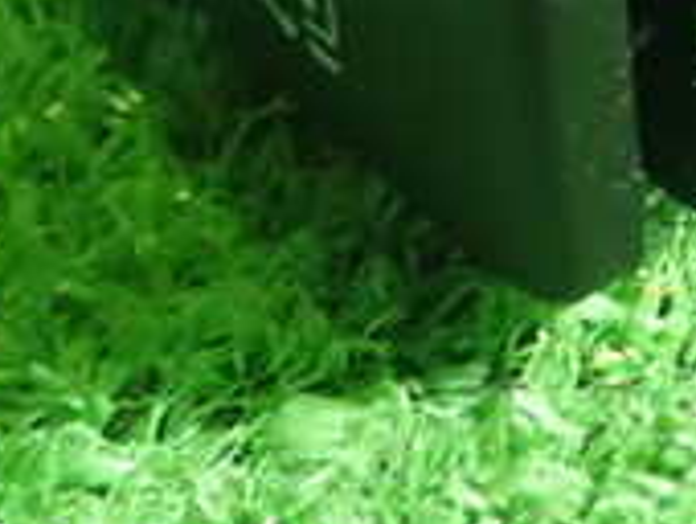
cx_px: 774
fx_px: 2698
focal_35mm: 134
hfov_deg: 14.4
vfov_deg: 10.9
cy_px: -135
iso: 500
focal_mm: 6.83
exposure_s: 1/40
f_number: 2.7
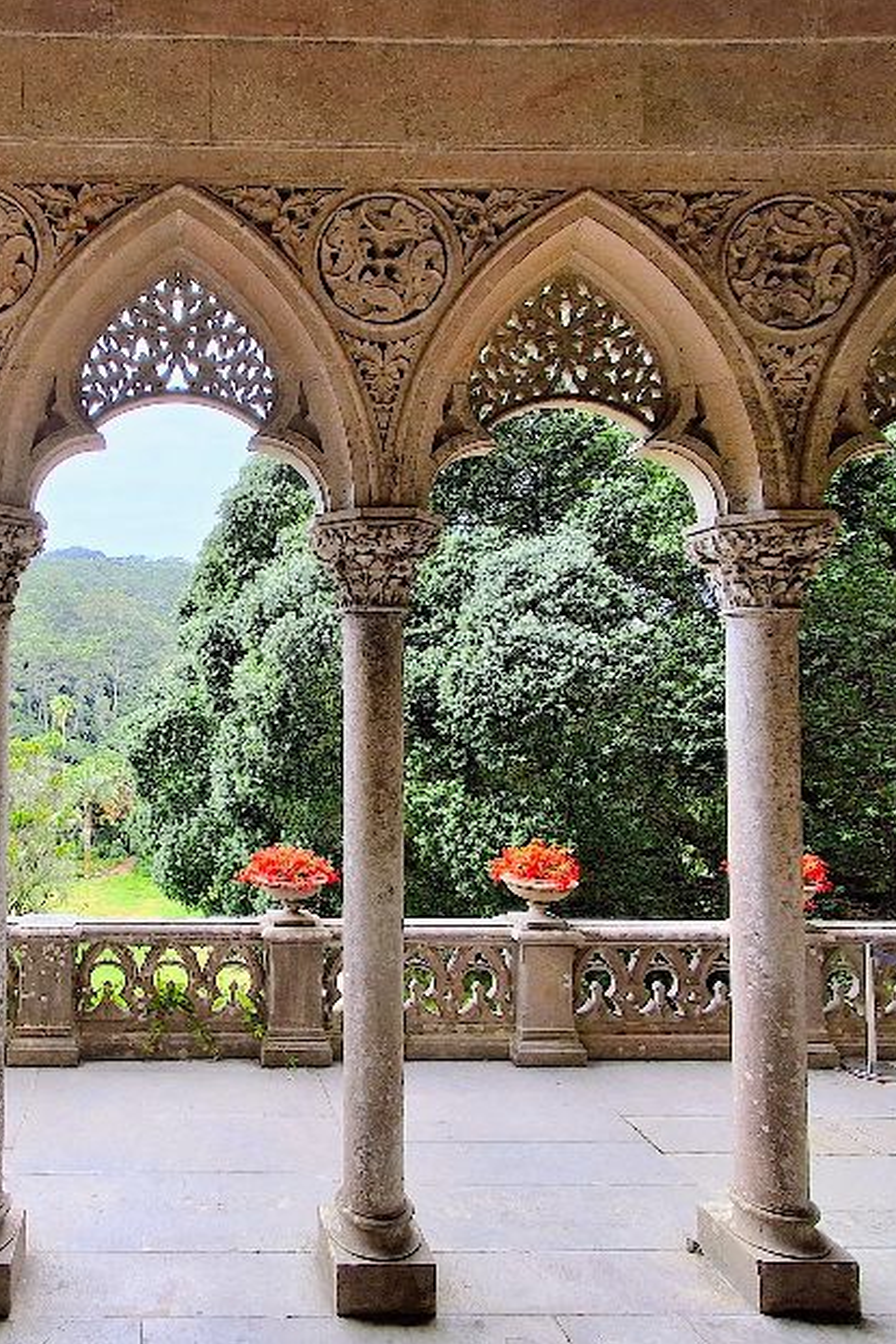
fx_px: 858
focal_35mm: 23
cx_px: 155
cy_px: 680
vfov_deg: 76.1
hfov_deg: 51.1
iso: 40
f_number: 2.2
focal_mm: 1.64
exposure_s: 1/286
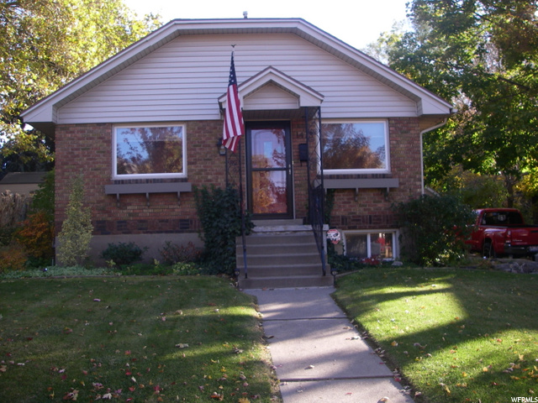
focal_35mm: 38
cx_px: 269
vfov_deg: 37.7
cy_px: 202
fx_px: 591
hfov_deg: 49.0
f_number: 3.3
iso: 80
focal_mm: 6.3
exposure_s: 1/160
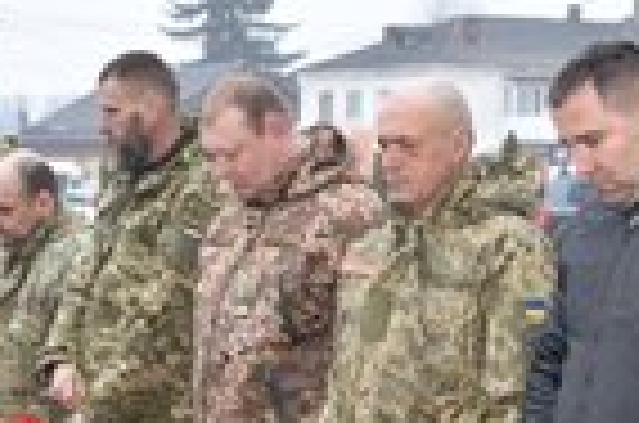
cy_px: 405
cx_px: 202
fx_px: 2026
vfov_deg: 11.8
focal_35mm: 114
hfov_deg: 17.9
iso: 320
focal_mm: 27
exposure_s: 1/125
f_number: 5.6
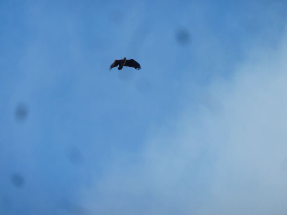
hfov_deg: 6.6
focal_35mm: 300
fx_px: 2487
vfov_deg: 5.0
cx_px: 144
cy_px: 108
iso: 80
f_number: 4.9
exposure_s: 1/250
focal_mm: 49.2
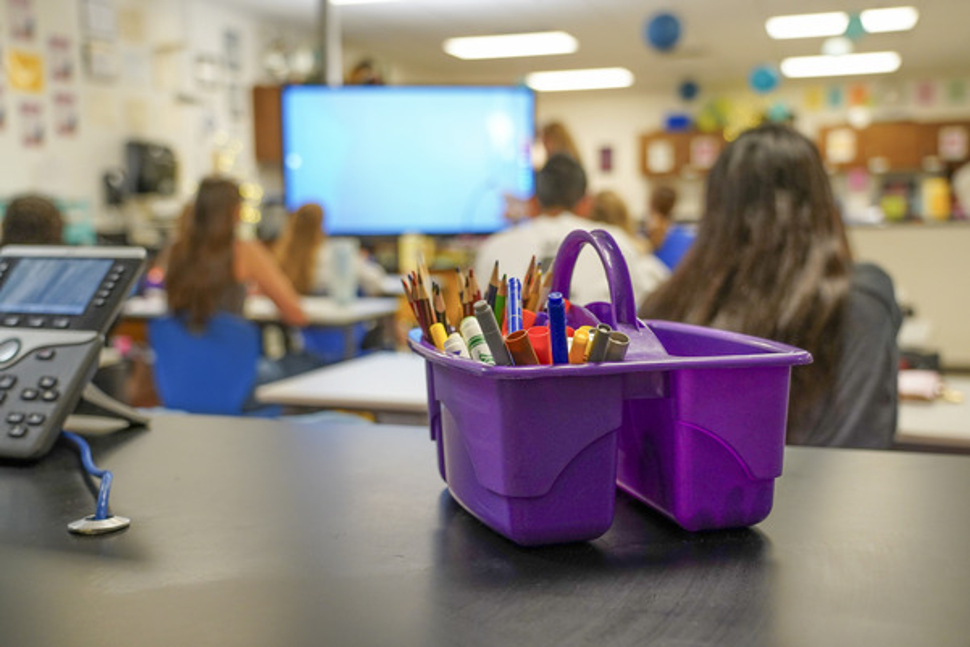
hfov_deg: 50.7
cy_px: 324
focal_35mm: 38
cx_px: 485
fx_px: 1024
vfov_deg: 35.1
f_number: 4
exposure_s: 1/160
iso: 1600
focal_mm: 38
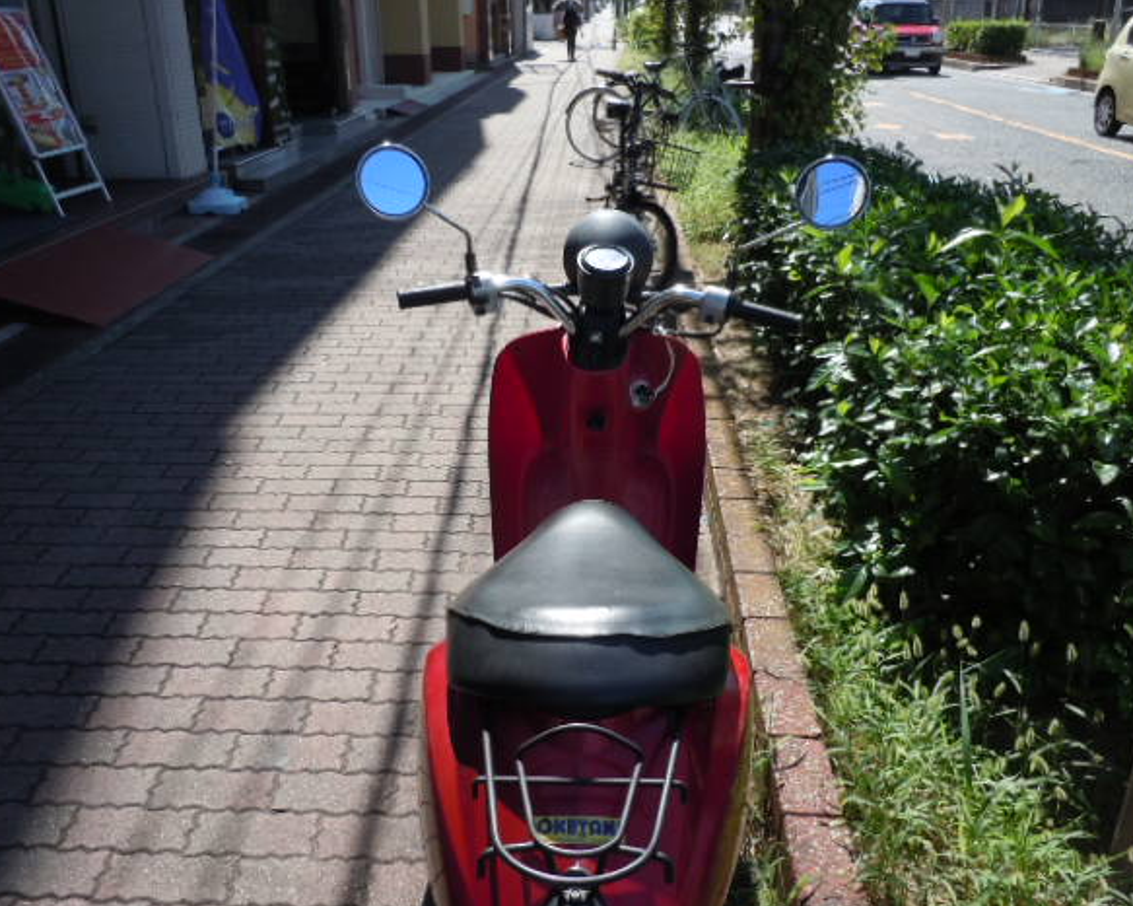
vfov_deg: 48.5
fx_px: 1006
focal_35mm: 30
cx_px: 567
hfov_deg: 58.8
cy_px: 463
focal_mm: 5
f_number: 3.7
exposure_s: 1/400
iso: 100
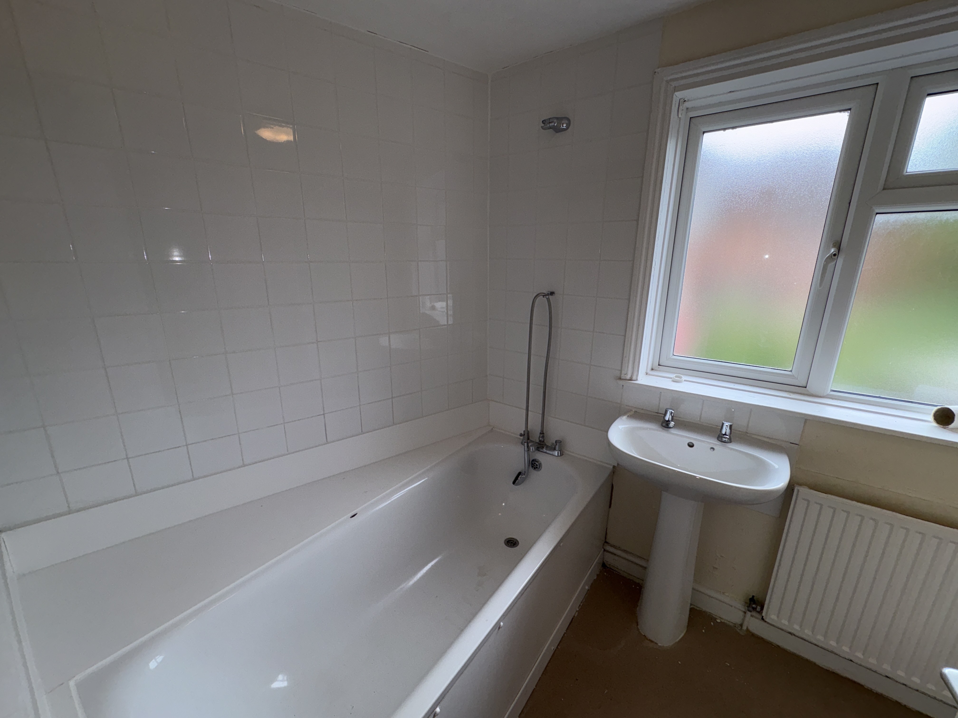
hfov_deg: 102.1
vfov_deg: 85.7
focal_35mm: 14
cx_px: 479
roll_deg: +0.7
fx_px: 387
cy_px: 359
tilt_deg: -15.3
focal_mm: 2.22
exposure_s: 1/135
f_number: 2.2
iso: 32
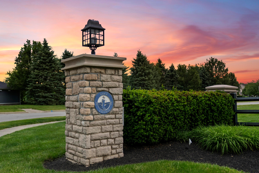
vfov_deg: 38.9
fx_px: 245
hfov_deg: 55.8
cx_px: 130
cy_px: 86
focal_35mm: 34
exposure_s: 1/125
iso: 250
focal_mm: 34
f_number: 2.8
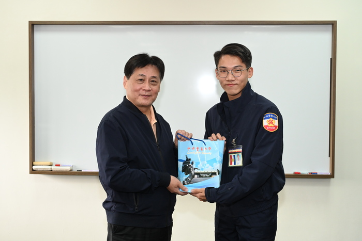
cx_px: 181
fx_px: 493
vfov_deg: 27.5
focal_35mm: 49
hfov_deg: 40.3
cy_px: 120
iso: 2500
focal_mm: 49
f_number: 7.1
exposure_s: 1/160
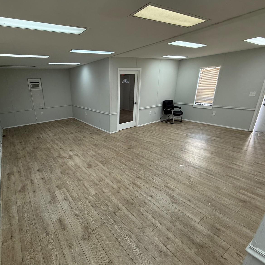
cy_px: 134
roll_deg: +3.6
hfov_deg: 81.4
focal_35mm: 17
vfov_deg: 84.0
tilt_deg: -17.9
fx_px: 147
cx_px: 91
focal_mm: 2.22
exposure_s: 1/120
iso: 200
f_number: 2.2
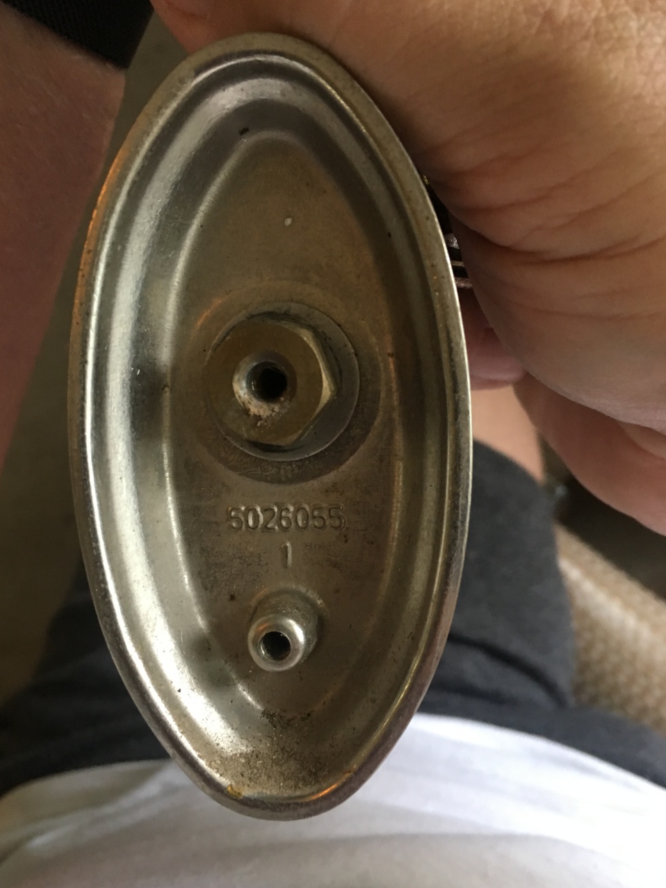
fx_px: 795
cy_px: 463
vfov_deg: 58.3
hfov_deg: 45.4
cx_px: 320
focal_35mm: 31
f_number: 2.2
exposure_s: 1/30
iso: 160
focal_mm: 4.15
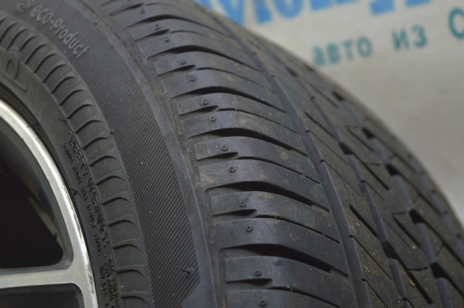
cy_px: 154
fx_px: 1062
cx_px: 232
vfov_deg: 16.5
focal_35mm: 82
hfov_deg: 24.6
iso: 400
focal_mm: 55
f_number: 5.6
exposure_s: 1/20
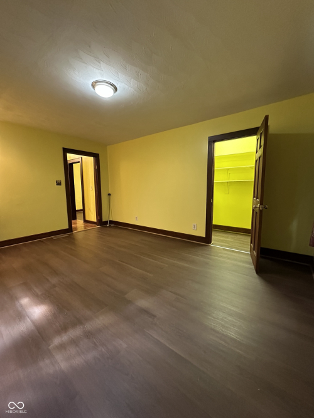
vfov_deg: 102.1
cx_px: 157
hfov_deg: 85.7
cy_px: 209
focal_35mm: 14
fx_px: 169
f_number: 2.2
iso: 800
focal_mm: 2.22
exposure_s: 1/60
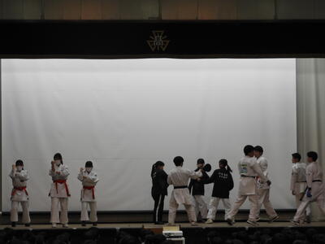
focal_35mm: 150
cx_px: 162
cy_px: 122
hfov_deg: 13.2
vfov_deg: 9.9
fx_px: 1408
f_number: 5.2
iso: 360
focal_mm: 26.9
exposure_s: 1/60
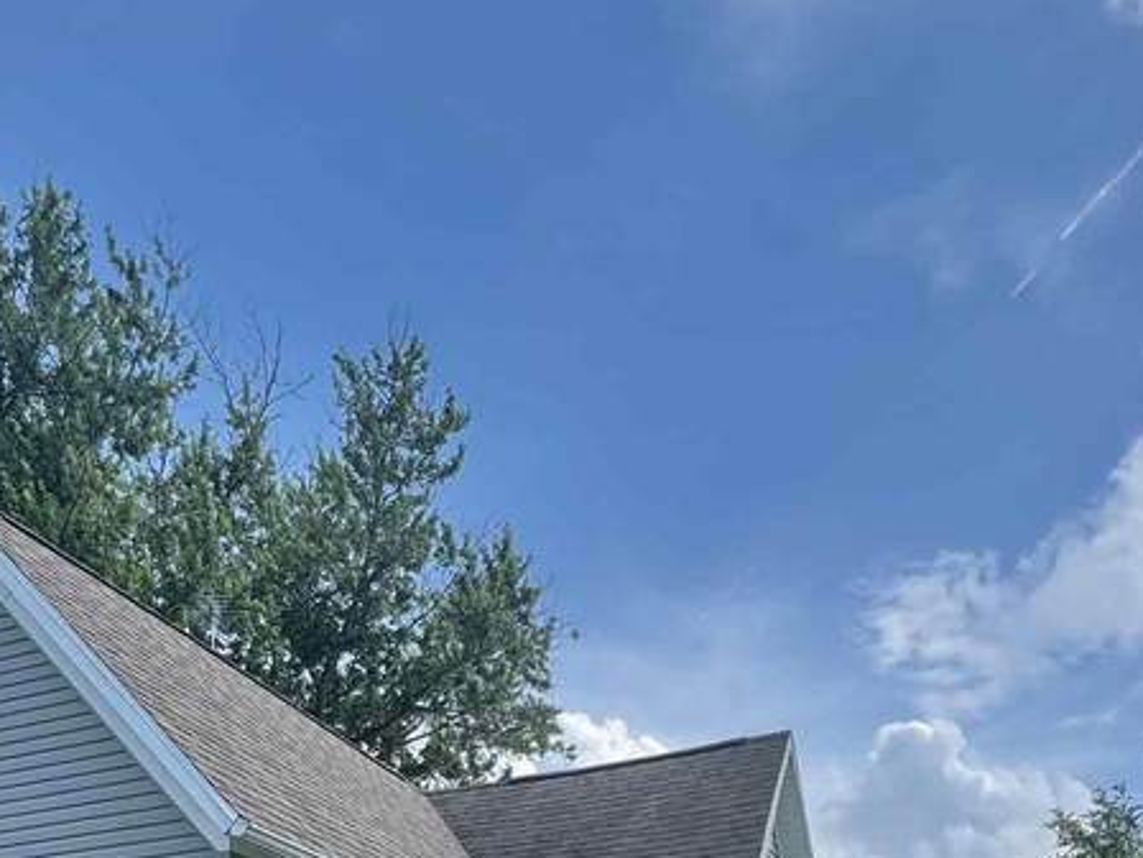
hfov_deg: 46.7
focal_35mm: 40
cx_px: 505
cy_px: 1118
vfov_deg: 29.1
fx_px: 1321
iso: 50
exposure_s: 1/756
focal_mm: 2.22
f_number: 2.2
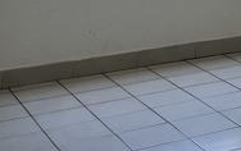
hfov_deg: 16.2
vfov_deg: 10.2
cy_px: -170
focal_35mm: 117
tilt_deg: +1.3
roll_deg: +0.0
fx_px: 769
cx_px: 368
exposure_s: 1/355
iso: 50
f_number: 1.6
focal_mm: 5.1
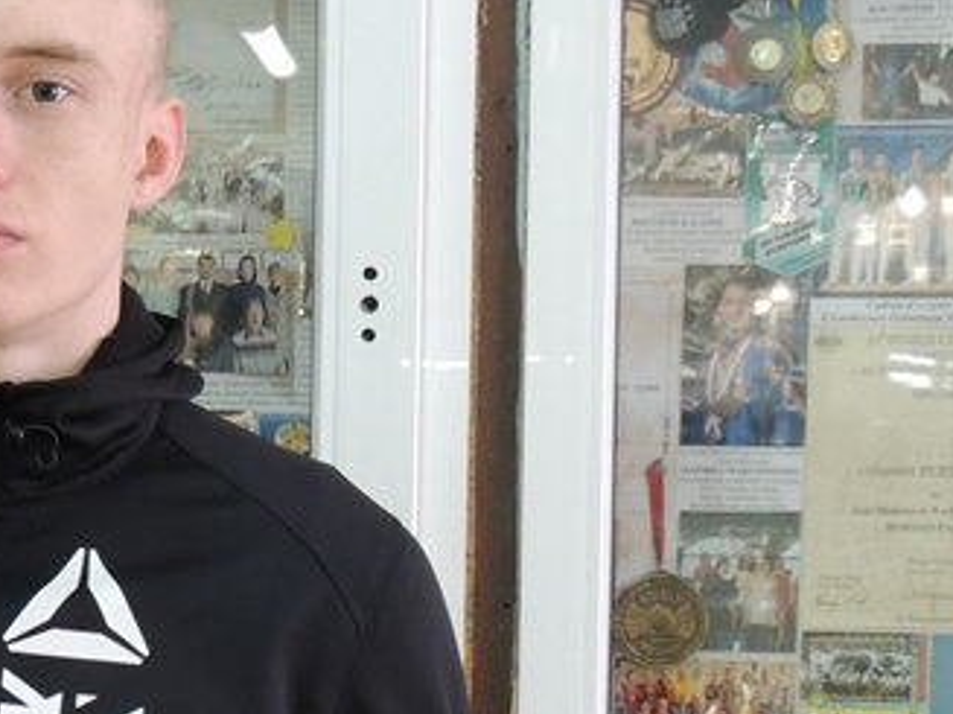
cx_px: -67
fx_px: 2697
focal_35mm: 98
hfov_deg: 19.3
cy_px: 635
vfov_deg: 14.9
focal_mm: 7.1
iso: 560
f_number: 3.3
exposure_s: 1/13
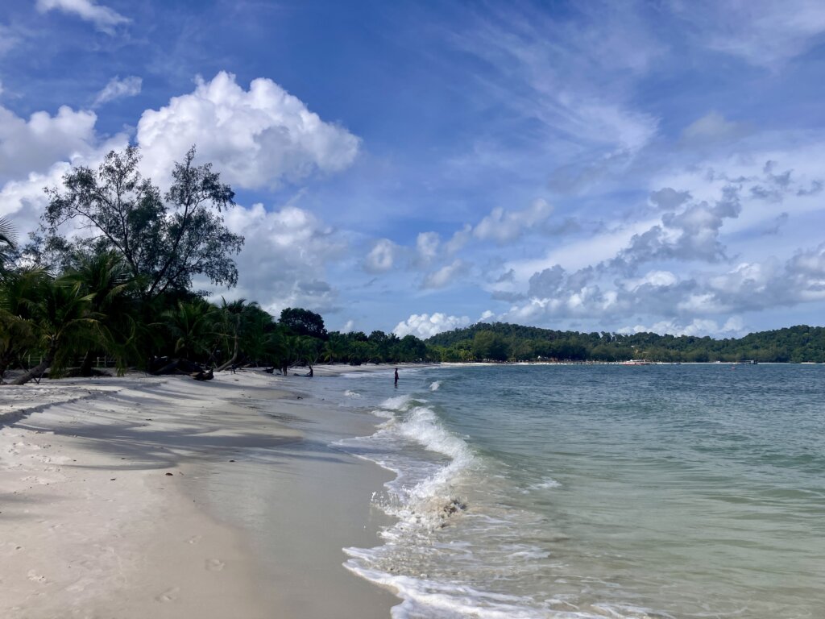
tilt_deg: +6.6
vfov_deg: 49.7
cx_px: 412
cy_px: 310
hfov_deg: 63.4
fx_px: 667
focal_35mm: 28
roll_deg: -0.5
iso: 32
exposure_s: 1/4049
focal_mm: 3.99
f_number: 1.8
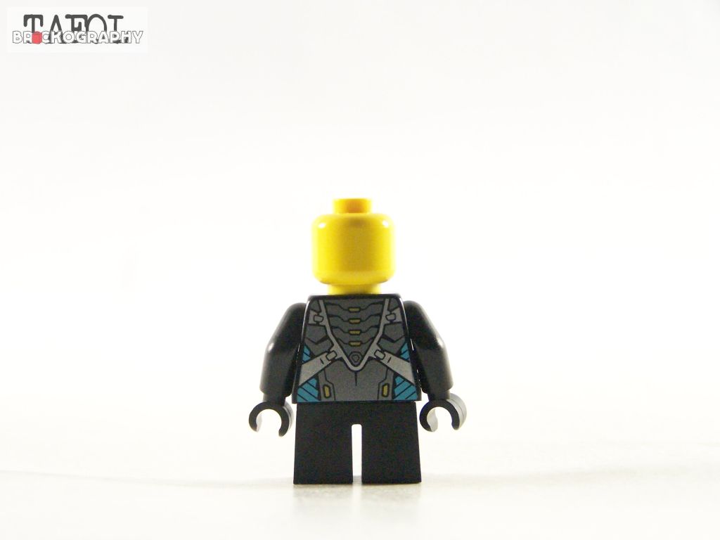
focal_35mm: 105
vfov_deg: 14.1
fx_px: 2184
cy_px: 270
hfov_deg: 18.7
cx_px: 360
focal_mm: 17.5
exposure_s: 1/60
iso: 400
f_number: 3.2
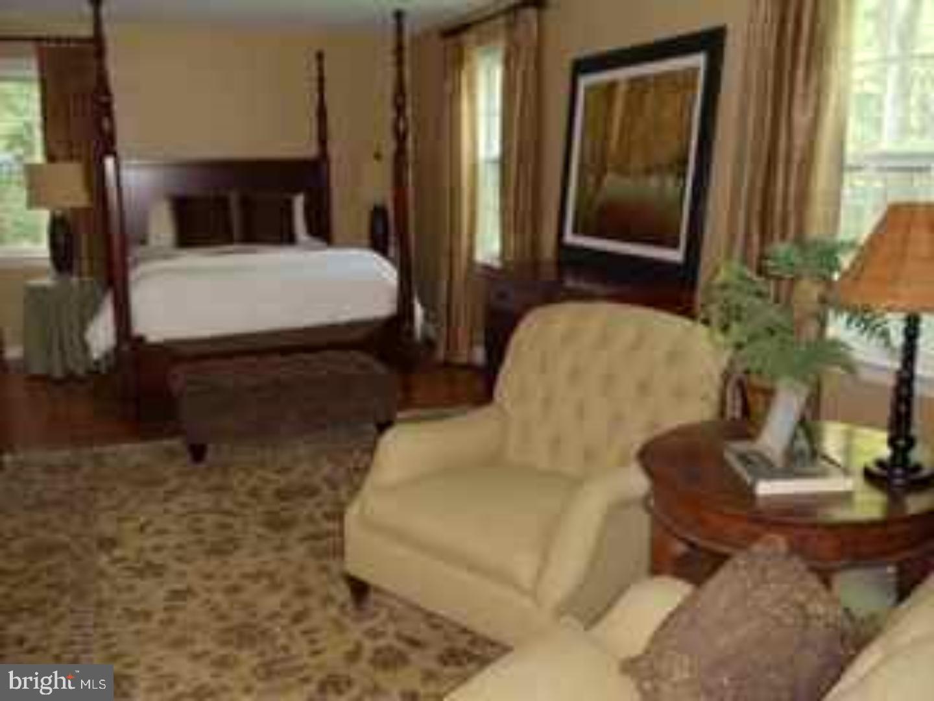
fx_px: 1187
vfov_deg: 32.9
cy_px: 350
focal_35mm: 44
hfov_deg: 42.9
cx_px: 467
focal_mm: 6
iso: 400
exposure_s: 1/8
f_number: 3.5
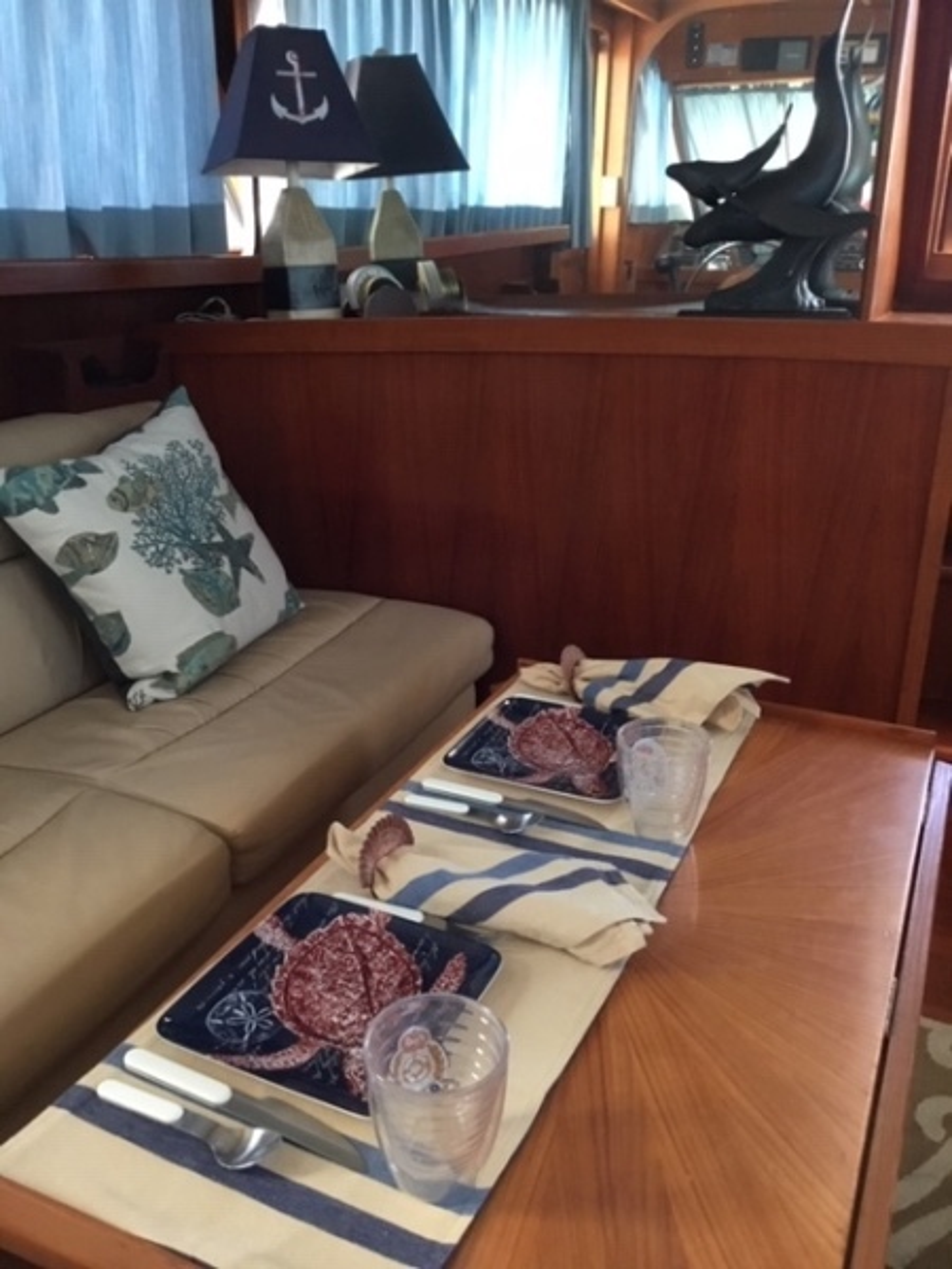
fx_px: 1137
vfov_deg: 58.4
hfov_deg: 45.4
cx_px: 476
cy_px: 634
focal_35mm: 31
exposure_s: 1/20
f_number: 2.4
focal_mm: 3.3
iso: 200
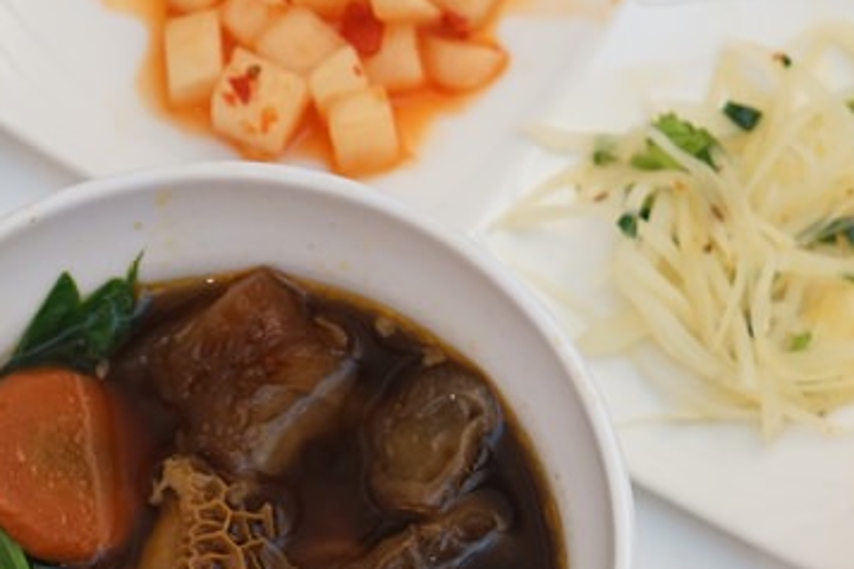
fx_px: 3321
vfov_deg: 9.7
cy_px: 637
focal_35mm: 140
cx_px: 718
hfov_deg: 14.5
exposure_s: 1/60
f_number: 4
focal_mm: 50
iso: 1600
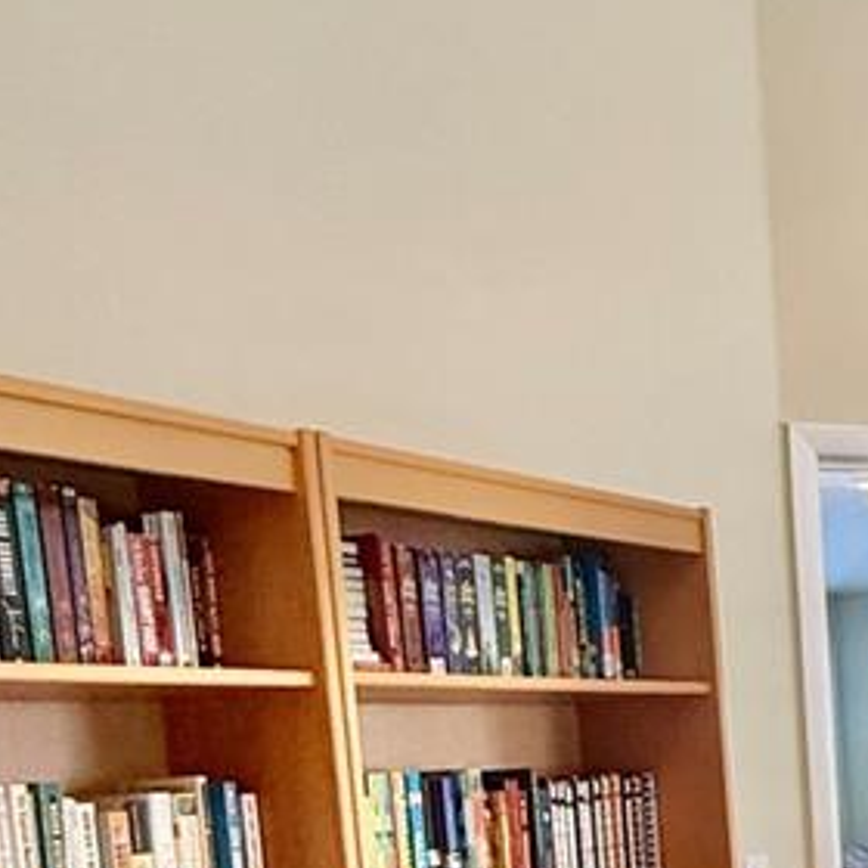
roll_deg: +3.2
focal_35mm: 53
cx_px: 1073
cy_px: 890
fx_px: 1504
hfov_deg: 27.8
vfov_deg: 29.8
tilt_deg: -4.8
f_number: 2.2
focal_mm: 2.22
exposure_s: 1/120
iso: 320
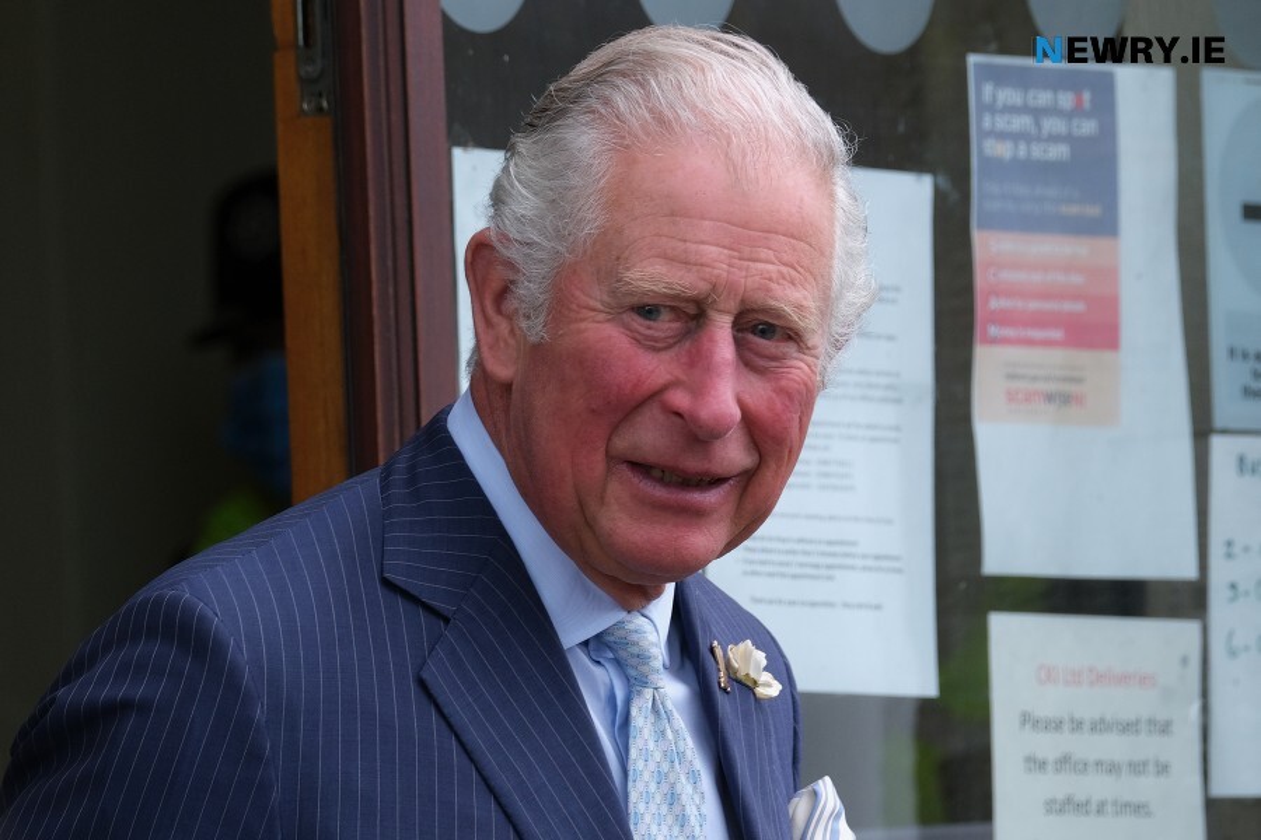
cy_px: 420
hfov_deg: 7.0
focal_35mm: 295
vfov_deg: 4.7
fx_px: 10332
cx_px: 630
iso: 800
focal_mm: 196.6
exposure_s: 1/500
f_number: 6.4
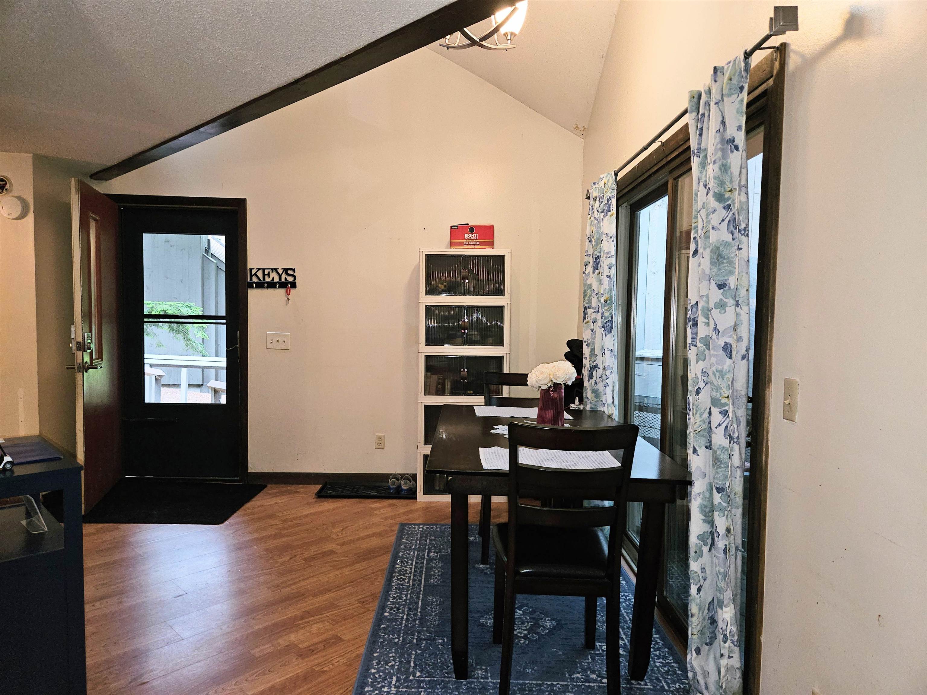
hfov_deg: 73.9
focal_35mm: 23
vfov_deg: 58.9
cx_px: 464
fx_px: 616
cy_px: 348
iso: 125
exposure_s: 1/17.2
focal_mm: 5.4
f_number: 1.8
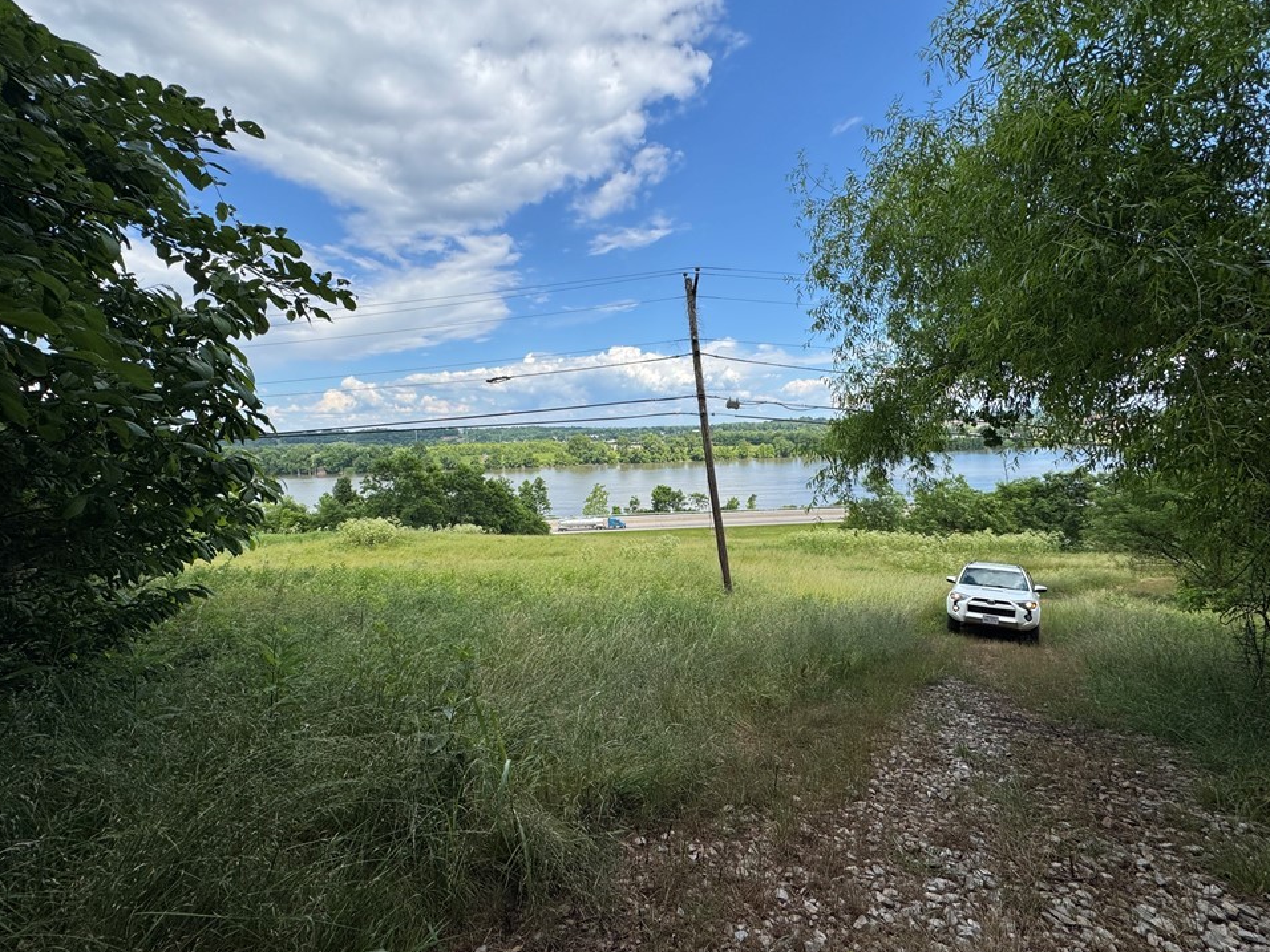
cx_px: 650
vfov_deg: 81.7
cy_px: 483
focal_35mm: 15
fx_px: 550
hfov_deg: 98.2
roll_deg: +1.8
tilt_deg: -6.7
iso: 40
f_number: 2.2
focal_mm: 2.22
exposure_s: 1/1672
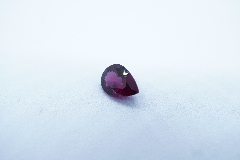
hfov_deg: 43.6
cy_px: 80
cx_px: 120
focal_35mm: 45
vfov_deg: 29.9
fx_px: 300
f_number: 6.3
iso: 640
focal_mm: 30
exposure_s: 1/80
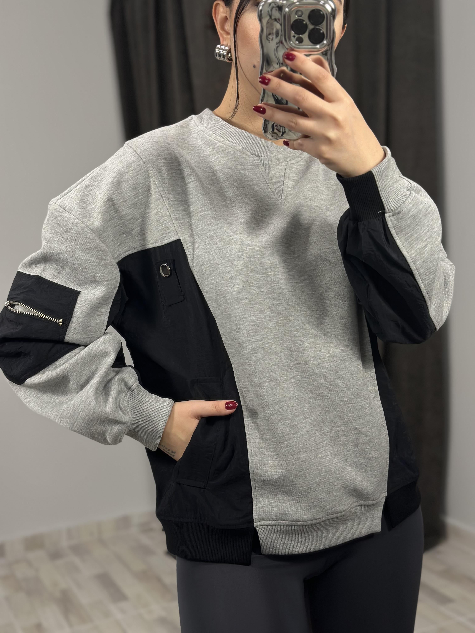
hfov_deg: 30.3
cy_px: 316
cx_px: 238
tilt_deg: -29.6
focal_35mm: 48
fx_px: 878
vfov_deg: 39.7
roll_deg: +6.7
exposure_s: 1/100
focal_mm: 6.86
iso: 125
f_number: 1.78
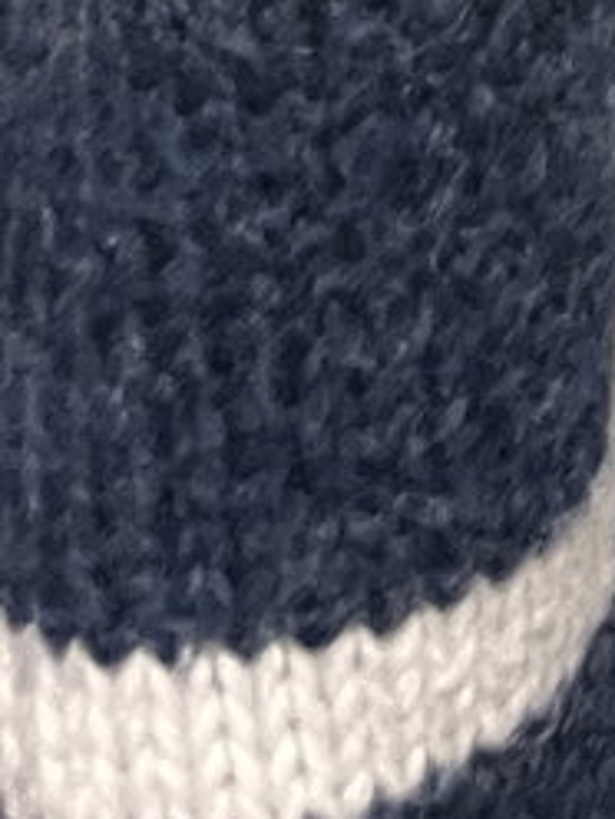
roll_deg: +12.0
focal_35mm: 173
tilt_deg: -15.0
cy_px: -1689
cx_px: 1309
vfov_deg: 9.1
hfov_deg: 8.1
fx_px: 4098
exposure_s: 1/50
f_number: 1.6
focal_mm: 5.1
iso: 200
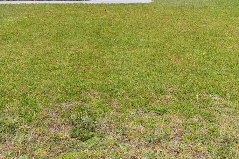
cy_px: -36
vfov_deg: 17.3
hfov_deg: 25.8
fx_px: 498
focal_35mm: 75
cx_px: 5
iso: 100
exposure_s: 1/400
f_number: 10
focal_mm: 20
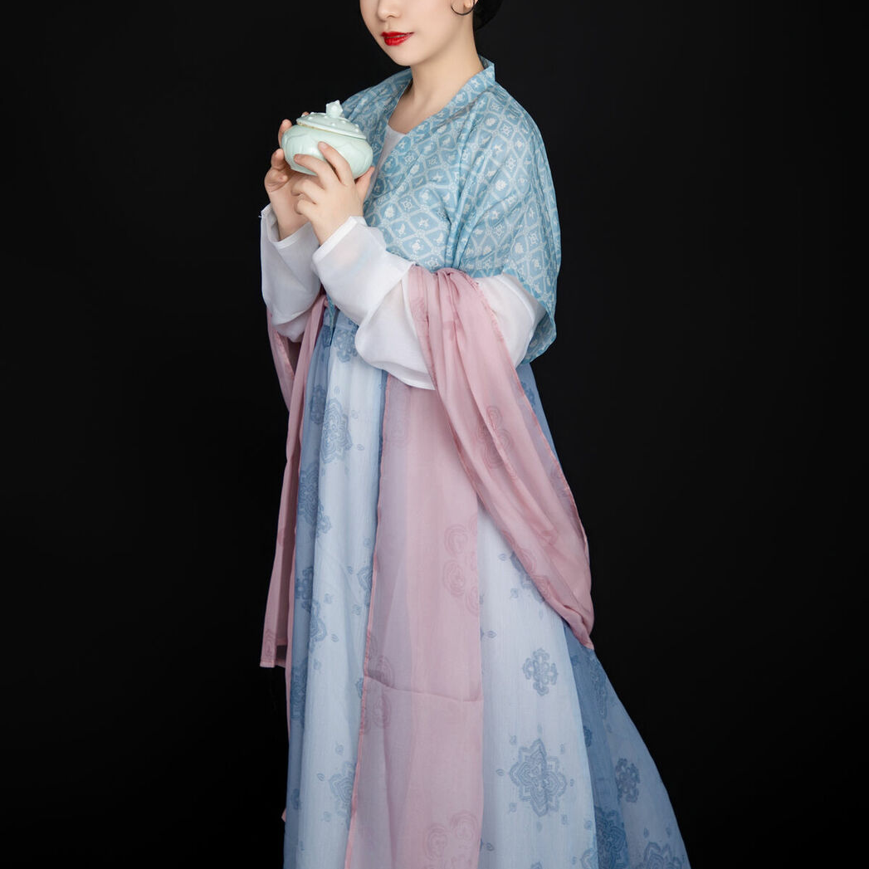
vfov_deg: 22.1
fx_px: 2215
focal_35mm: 78
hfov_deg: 22.2
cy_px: 293
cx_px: 435
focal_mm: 62
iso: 100
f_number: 4.5
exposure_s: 1/125
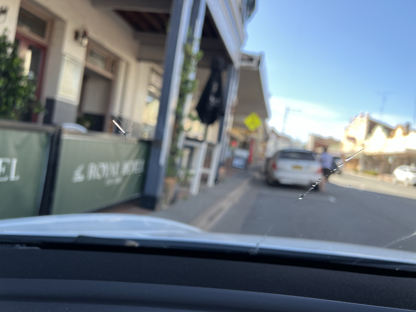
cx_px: 208
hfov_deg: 67.3
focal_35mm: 26
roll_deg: -9.3
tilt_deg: -2.8
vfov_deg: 53.1
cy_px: 156
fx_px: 312
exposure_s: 1/327
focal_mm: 5.7
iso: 50
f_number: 1.5
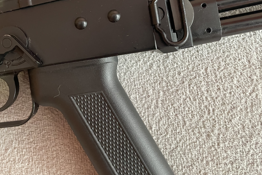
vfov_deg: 34.8
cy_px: 62
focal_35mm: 38
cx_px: 87
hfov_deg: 49.8
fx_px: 277
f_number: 1.6
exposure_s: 1/50
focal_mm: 4.2
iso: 500
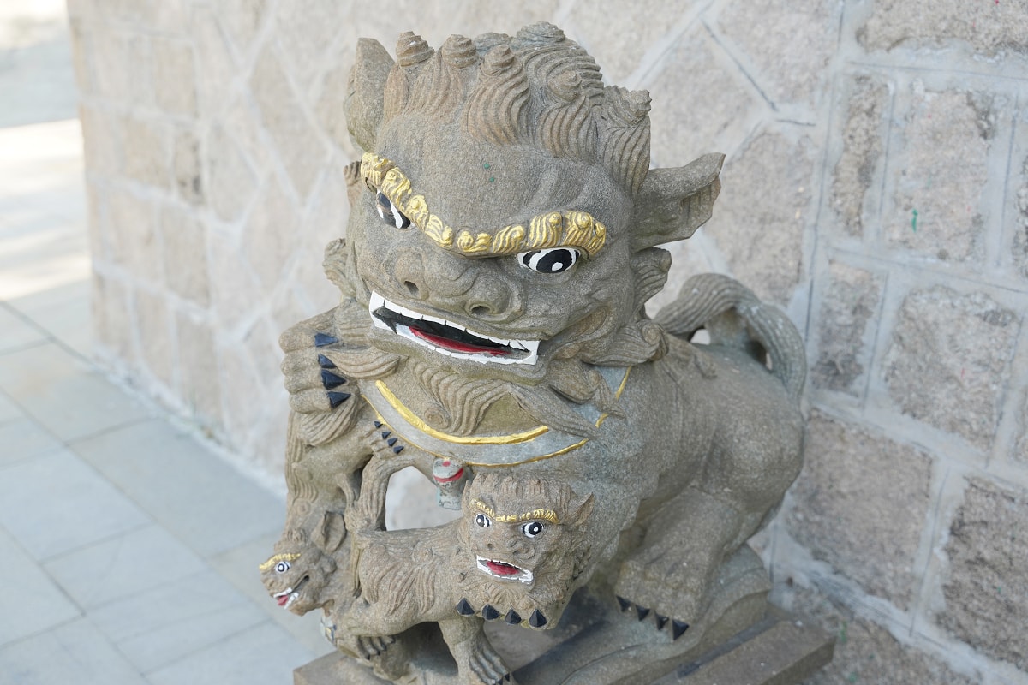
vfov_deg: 31.9
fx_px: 1199
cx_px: 514
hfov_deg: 46.4
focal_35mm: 42
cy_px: 342
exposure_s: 1/160
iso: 250
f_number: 4
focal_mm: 42
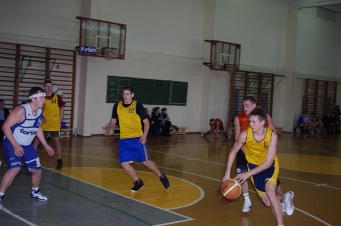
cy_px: 113
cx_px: 170
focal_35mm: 49
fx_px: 464
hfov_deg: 40.4
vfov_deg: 27.5
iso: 200
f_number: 4.5
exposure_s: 1/50
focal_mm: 32.5
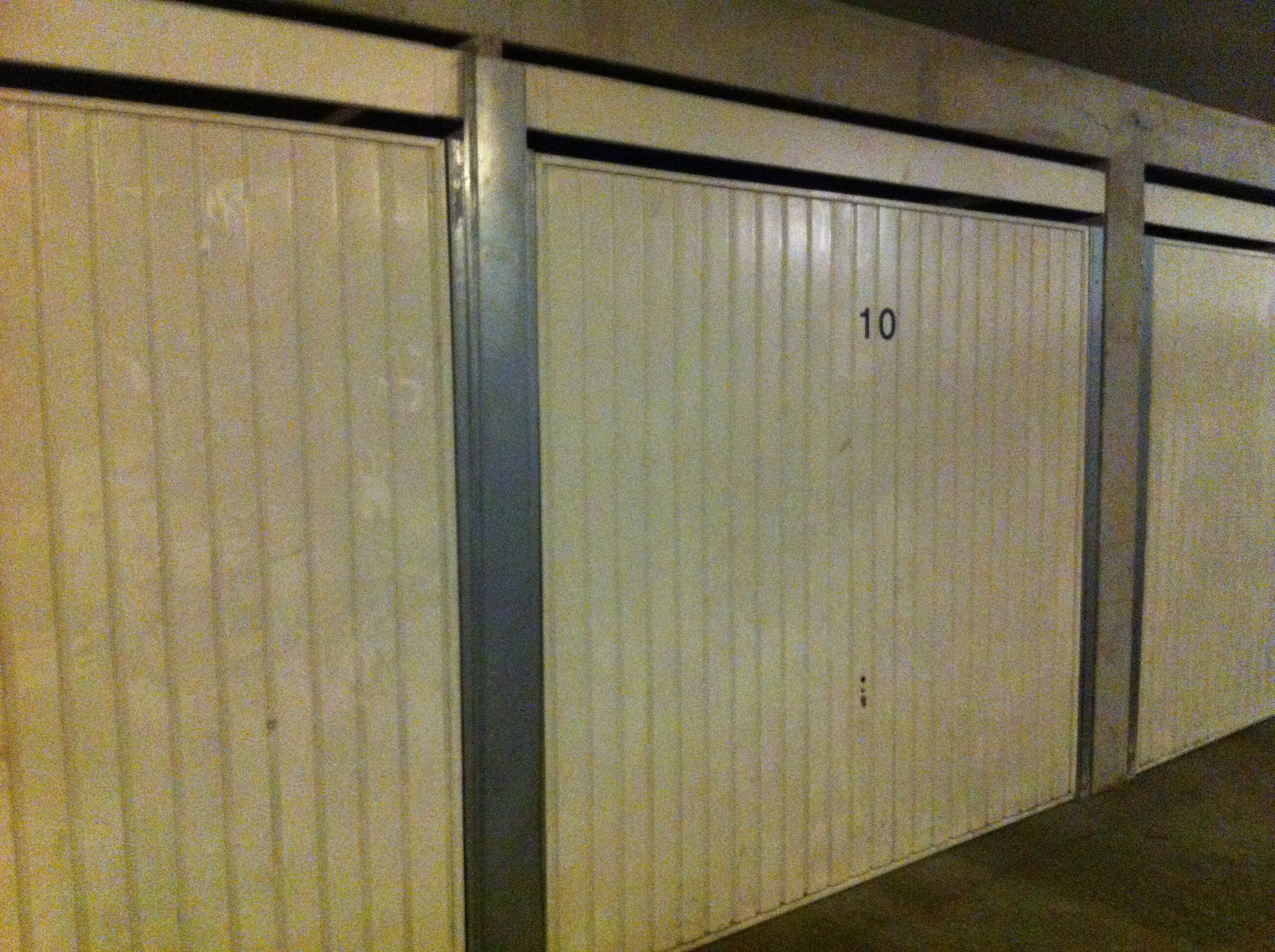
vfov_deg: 40.6
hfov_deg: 52.7
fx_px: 1287
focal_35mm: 35
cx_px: 638
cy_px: 476
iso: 1000
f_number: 2.8
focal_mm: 3.85
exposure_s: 1/15
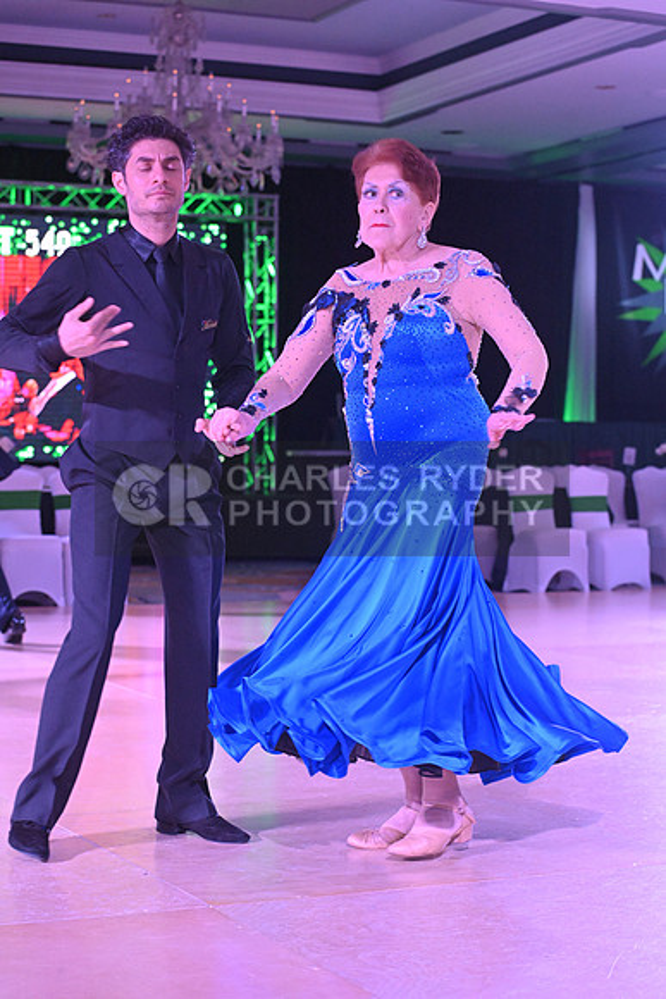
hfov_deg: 19.5
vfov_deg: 28.8
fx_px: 1941
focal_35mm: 70
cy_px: 500
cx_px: 333
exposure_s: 1/400
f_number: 5.6
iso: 5000
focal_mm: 70
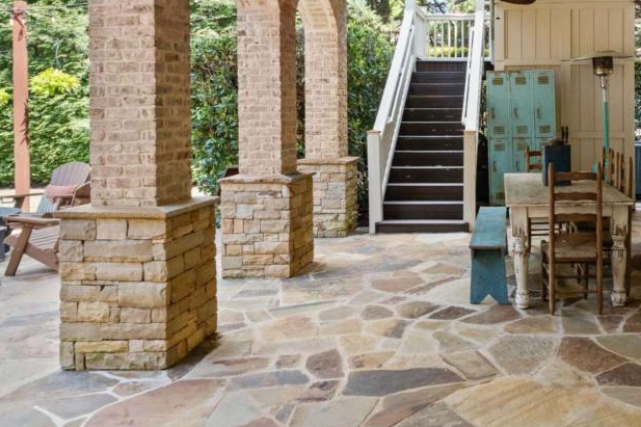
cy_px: 122
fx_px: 623
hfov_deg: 51.7
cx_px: 495
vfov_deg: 37.2
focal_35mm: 35
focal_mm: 18
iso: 1250
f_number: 6.3
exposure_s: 1/320
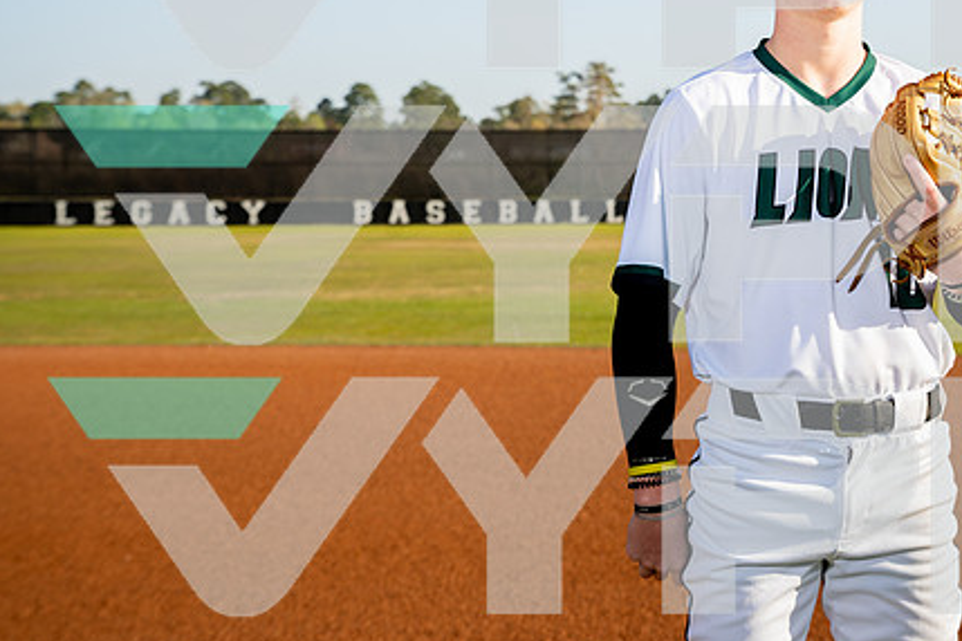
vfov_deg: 17.7
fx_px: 2057
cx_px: 626
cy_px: 225
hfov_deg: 26.2
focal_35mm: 77
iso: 100
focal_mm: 57
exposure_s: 1/250
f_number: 5.6
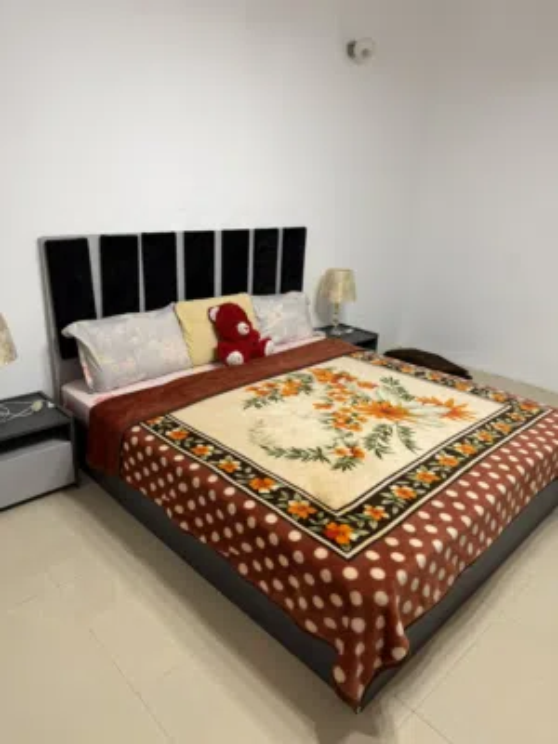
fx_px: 516
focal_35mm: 24
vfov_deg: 71.6
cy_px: 372
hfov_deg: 56.8
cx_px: 279
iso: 125
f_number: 1.78
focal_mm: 6.76
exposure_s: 1/50
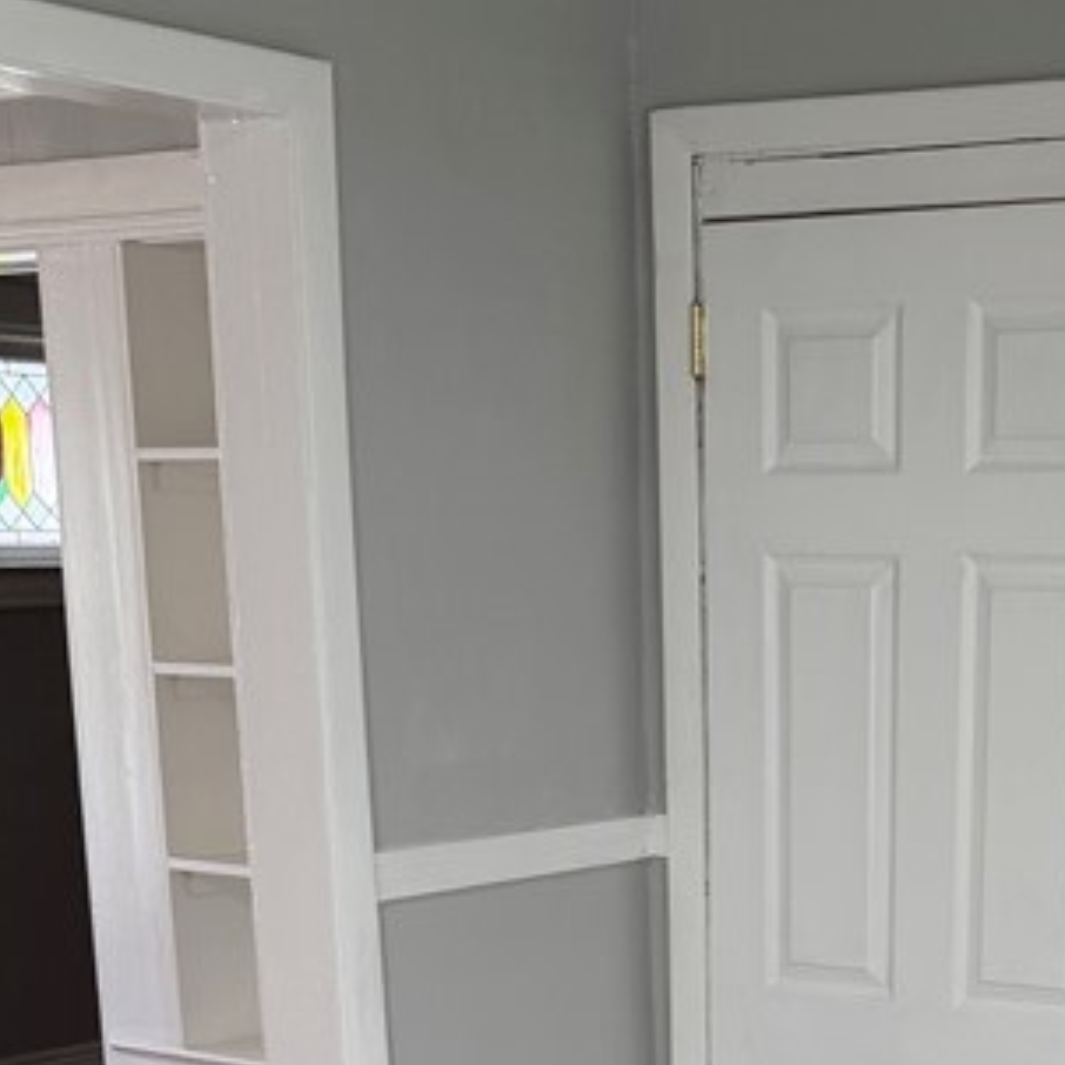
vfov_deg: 21.4
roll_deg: -1.0
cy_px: 1435
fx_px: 2506
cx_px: 825
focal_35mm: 72
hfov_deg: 23.7
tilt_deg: -19.2
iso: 125
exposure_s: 1/60
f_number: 1.78
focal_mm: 6.76
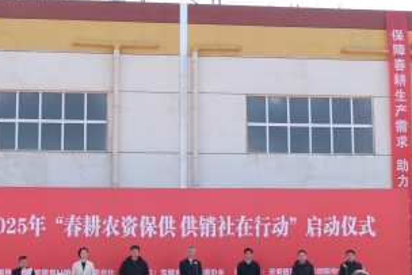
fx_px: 744
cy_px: 186
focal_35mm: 65
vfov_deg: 20.9
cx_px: 176
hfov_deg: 30.9
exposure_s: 1/200
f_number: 5.6
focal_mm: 18
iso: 160
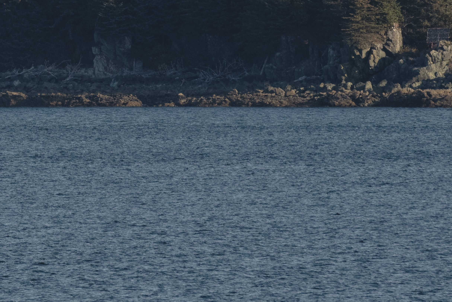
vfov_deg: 1.0
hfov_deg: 1.6
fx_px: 16662
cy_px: -119
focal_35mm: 1327
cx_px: -69
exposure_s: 1/400
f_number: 11
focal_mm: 390
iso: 250
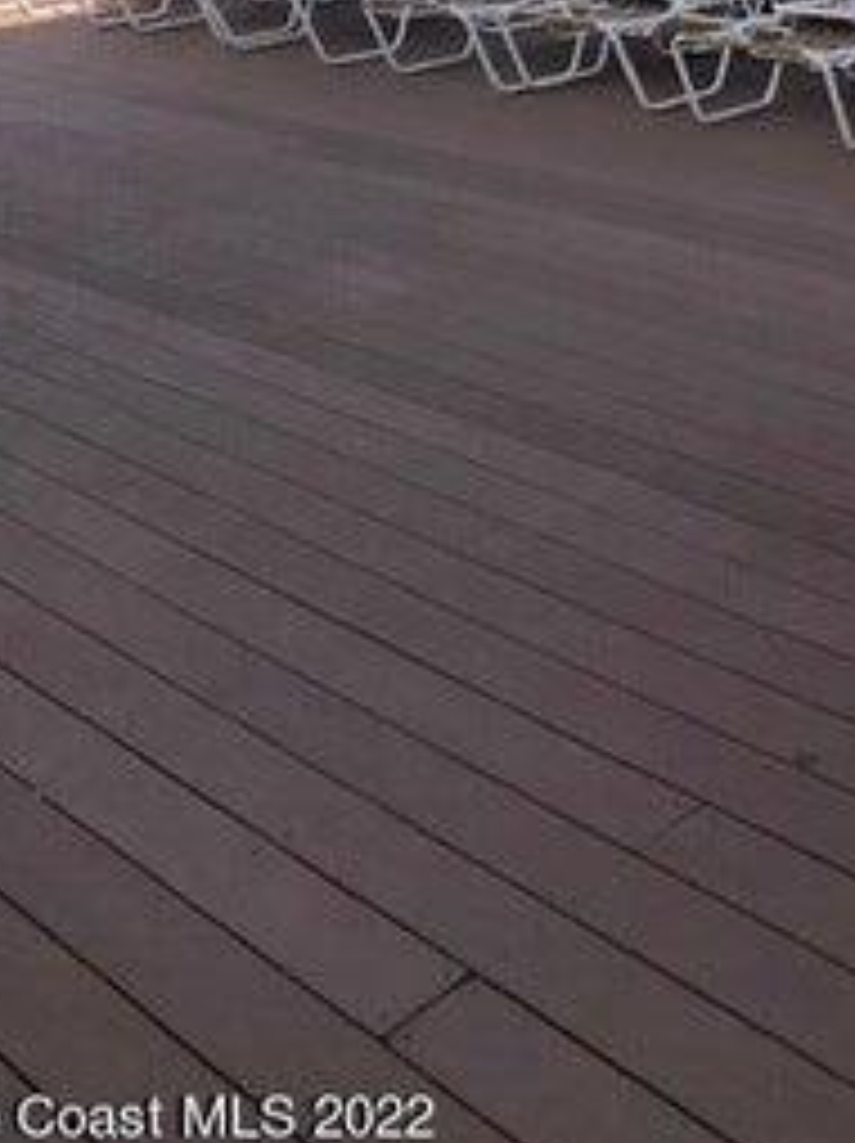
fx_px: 1748
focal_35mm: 53
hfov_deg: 27.1
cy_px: 130
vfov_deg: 34.3
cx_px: 630
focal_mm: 4
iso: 20
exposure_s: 1/1799
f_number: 1.8
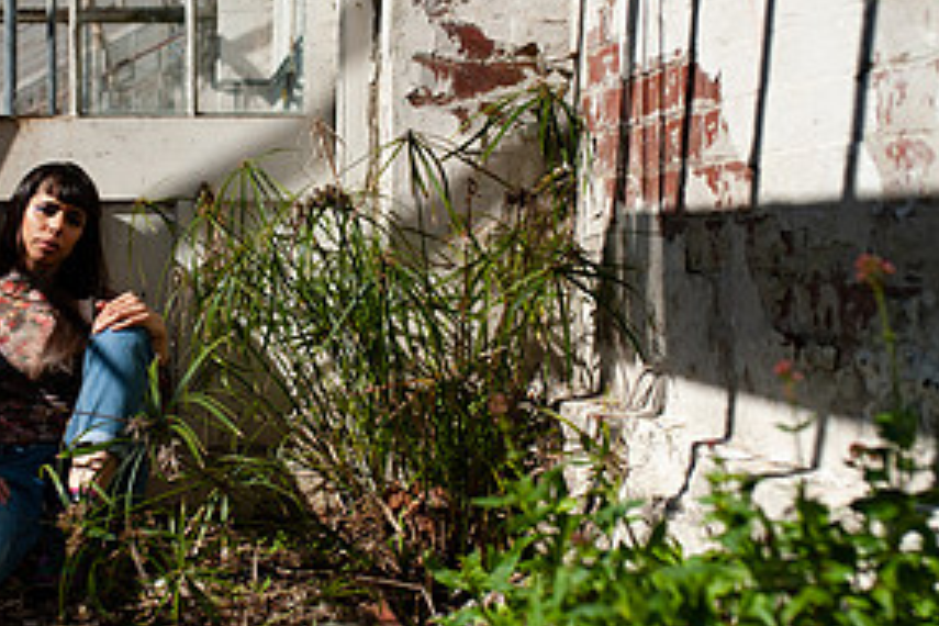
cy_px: 224
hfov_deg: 27.4
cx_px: 257
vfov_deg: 18.6
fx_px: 1904
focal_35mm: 73
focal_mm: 35
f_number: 3.2
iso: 200
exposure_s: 1/5000
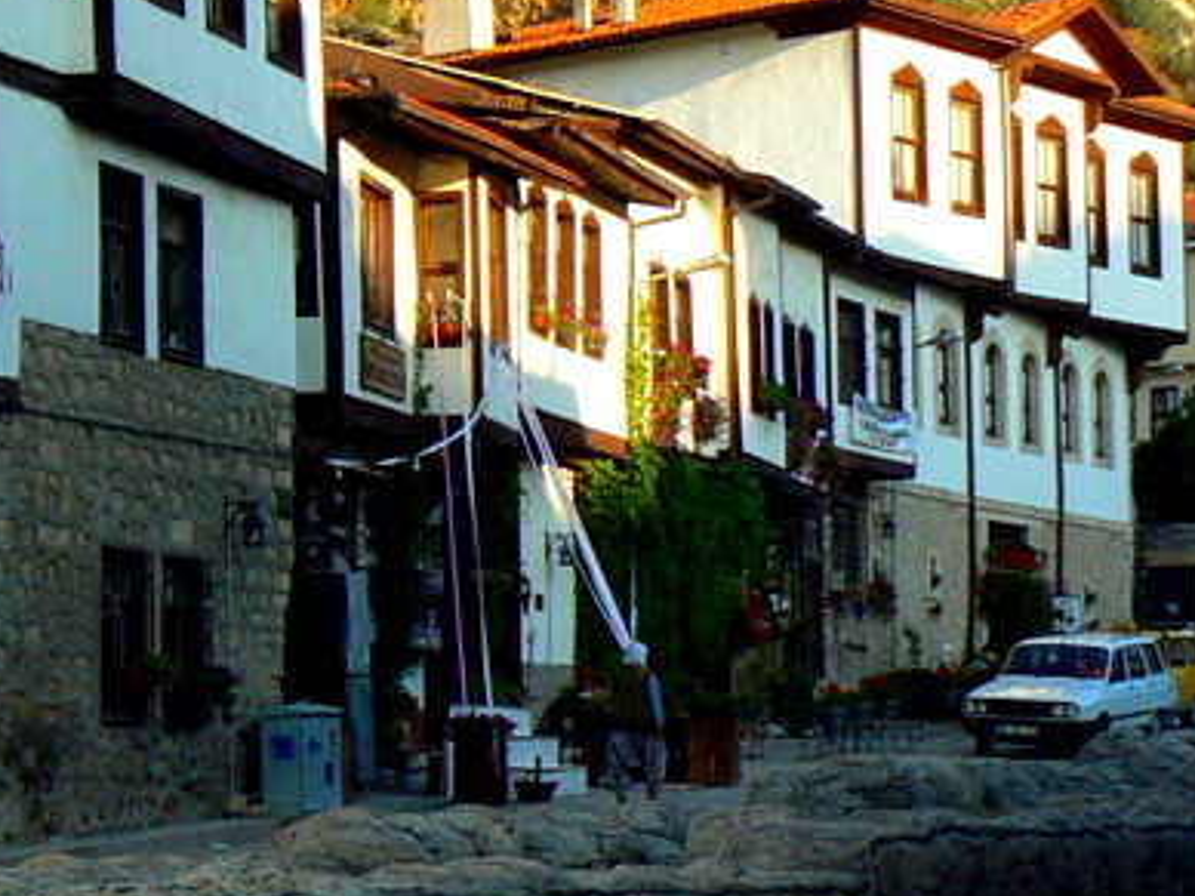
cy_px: 471
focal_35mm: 103
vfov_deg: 14.4
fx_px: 3556
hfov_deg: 18.0
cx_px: -296
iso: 100
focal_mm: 6
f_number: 5.6
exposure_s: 1/250
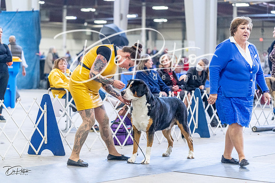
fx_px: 833
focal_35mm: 109
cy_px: 92
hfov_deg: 18.8
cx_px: 138
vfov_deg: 12.6
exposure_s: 1/320
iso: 6400
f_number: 3.5
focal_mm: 109
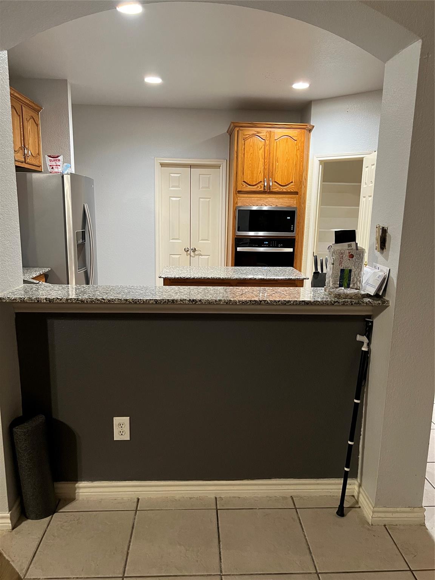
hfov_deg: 53.1
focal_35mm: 26
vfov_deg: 67.3
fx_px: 436
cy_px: 290
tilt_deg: -11.2
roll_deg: -1.1
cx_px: 218
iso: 400
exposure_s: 1/60
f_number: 1.5
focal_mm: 5.7
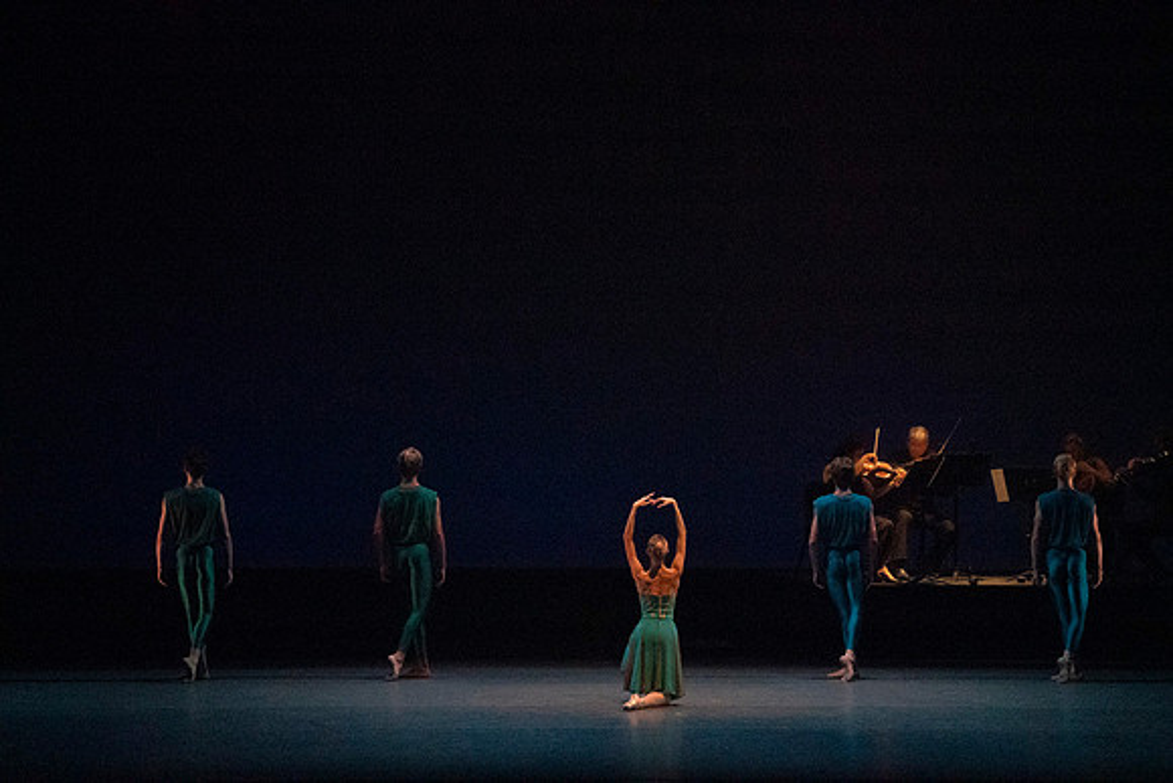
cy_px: 392
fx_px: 5345
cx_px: 586
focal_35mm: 164
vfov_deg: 8.4
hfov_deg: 12.5
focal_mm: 164
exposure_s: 1/400
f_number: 8
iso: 25600
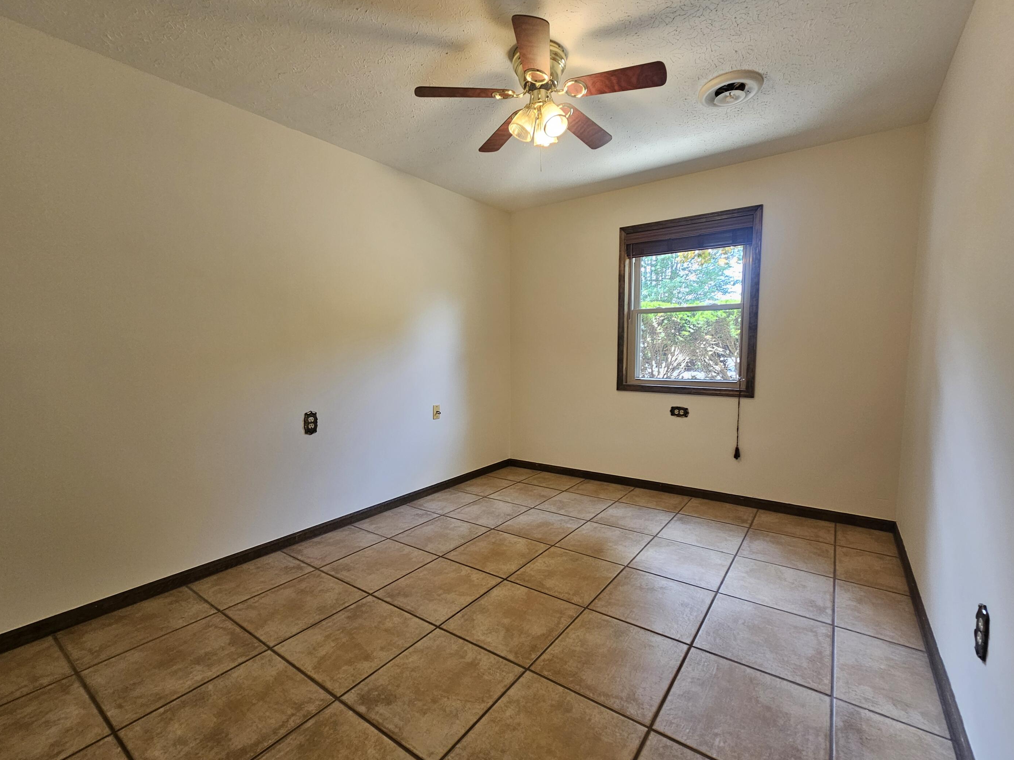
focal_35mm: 14
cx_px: 532
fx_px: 410
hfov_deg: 102.0
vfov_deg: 85.6
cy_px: 390
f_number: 2.2
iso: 125
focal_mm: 2.2
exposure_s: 1/60
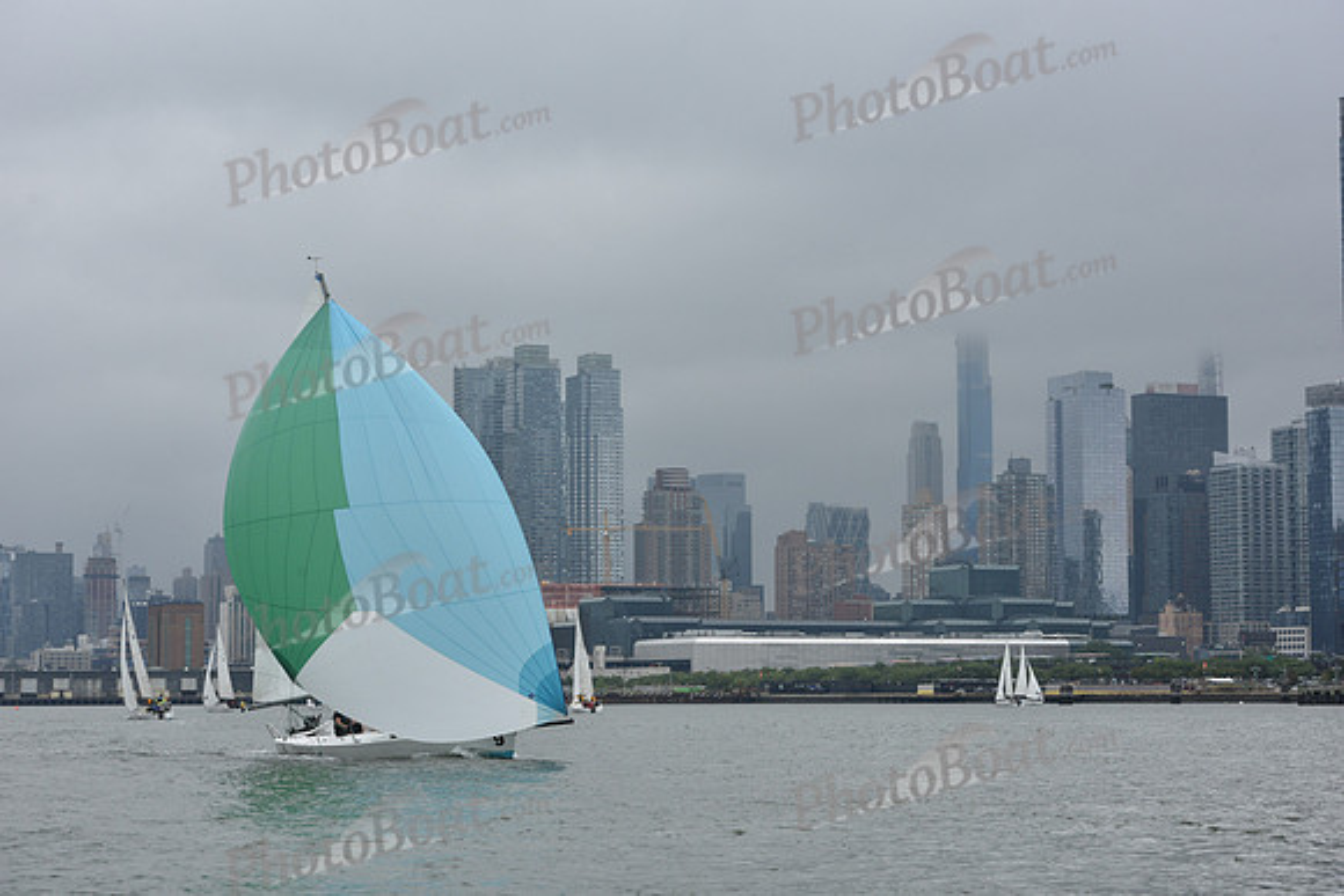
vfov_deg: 17.1
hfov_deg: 25.4
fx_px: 2987
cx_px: 672
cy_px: 448
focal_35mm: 80
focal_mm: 80
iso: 400
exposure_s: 1/800
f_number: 9
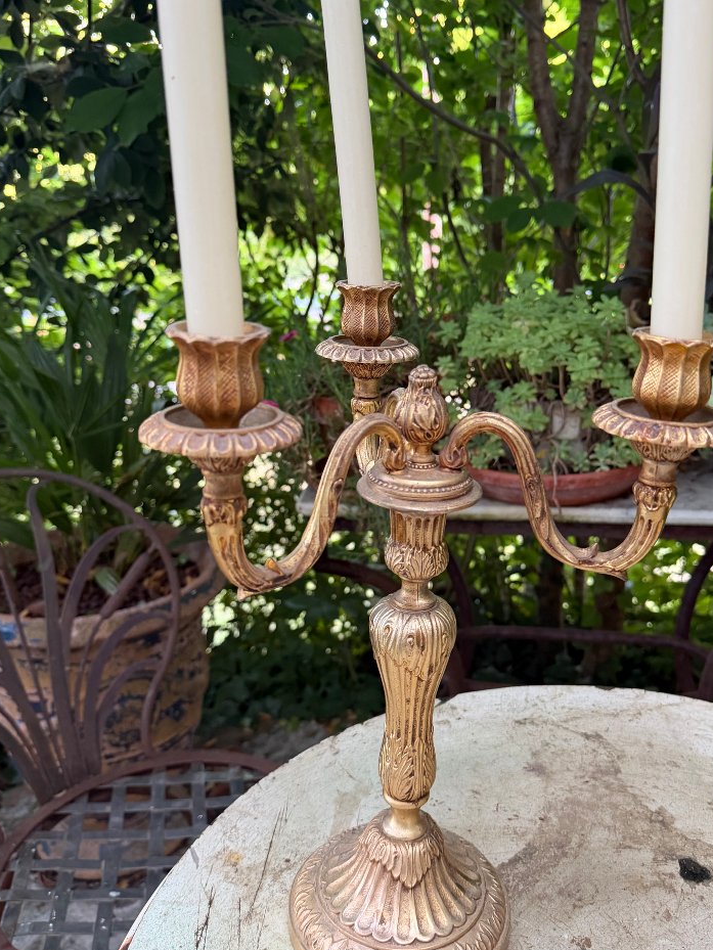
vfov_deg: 58.3
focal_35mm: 31
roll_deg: -0.2
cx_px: 396
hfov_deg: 45.4
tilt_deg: -17.2
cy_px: 450
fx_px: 851
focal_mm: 6.76
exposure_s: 1/60
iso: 320
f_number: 1.78
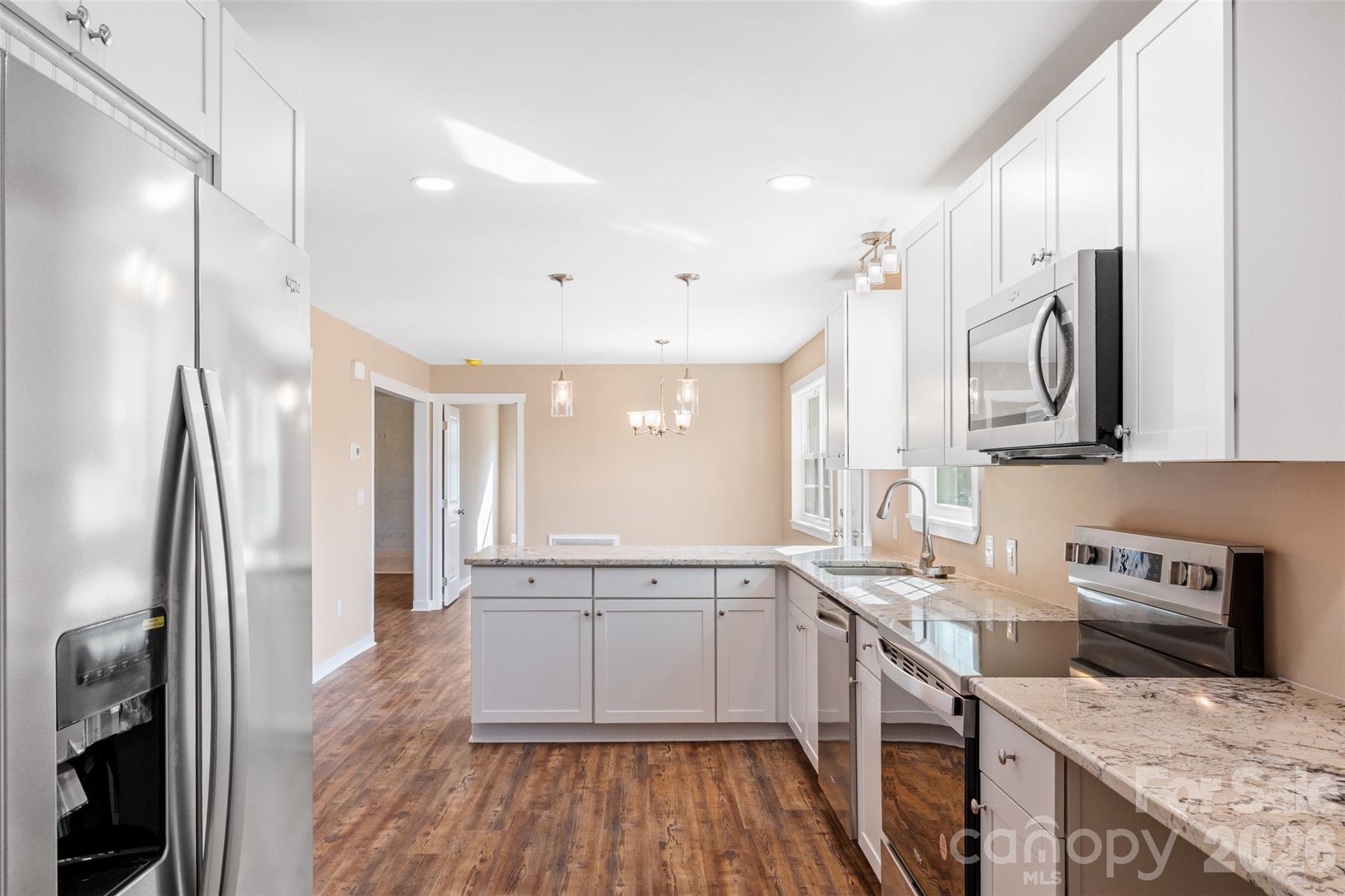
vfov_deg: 53.1
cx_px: 672
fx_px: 897
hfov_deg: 73.7
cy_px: 448
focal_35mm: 24
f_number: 9
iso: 250
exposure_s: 1/2.5
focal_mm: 16
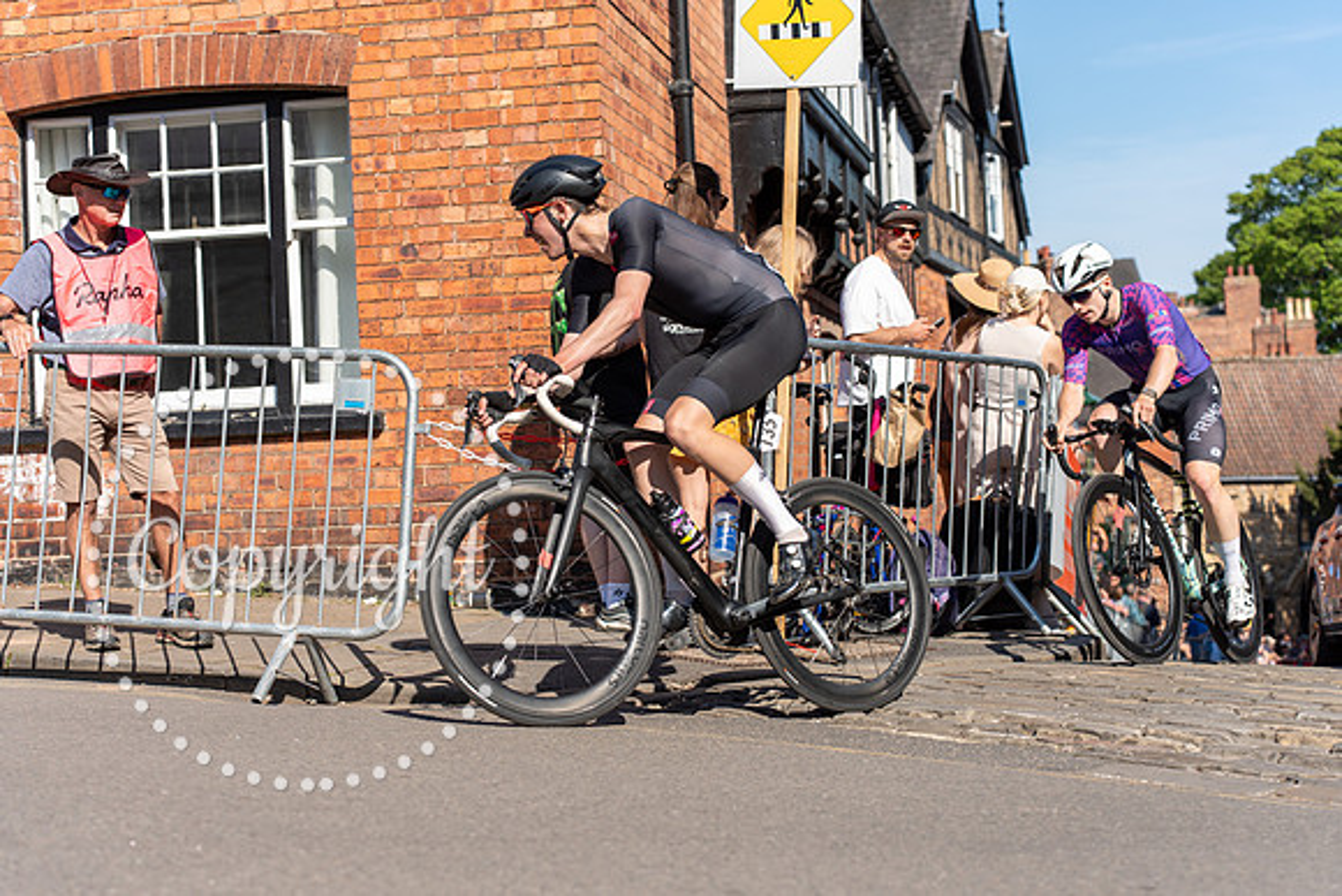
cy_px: 448
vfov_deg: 23.8
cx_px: 671
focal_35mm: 57
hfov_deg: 35.0
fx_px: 2125
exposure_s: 1/1000
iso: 100
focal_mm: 57
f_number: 3.5
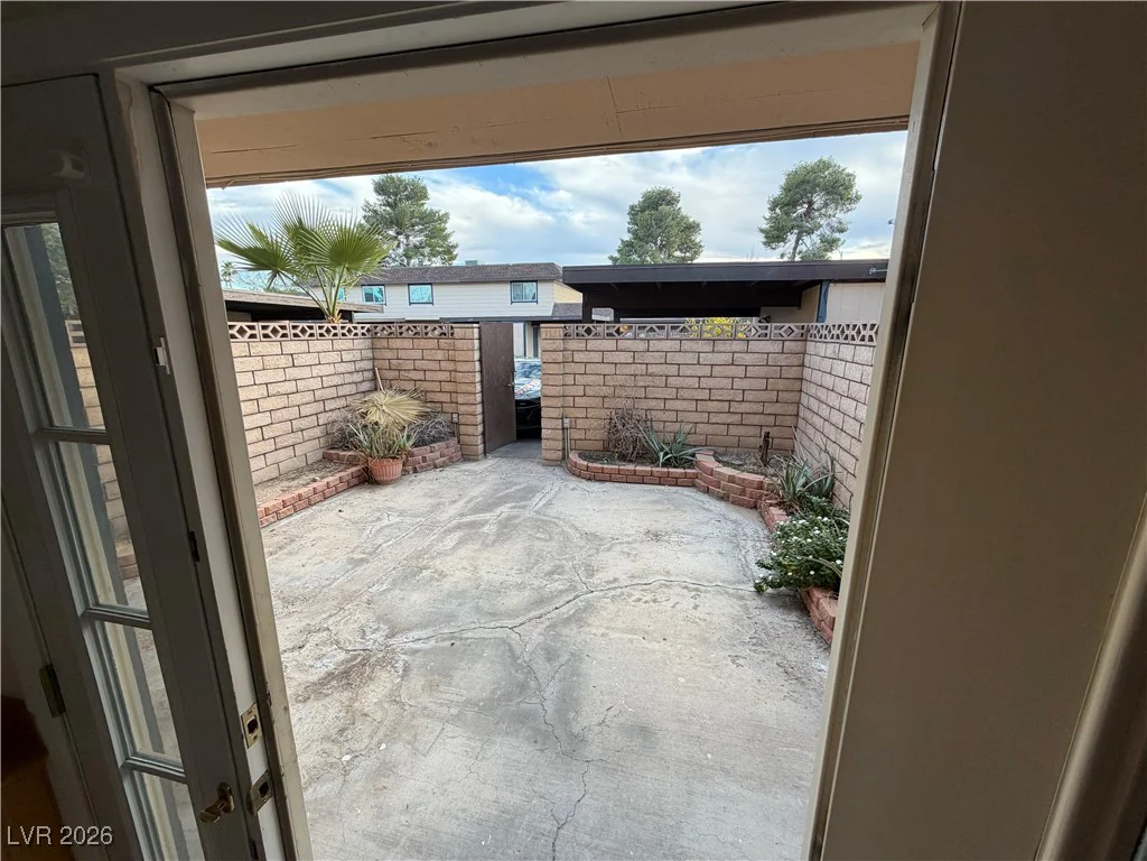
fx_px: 464
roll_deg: +0.0
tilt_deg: -14.0
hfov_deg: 102.1
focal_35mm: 14
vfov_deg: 85.7
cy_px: 430
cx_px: 574
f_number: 2.2
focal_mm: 2.22
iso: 64
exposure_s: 1/121
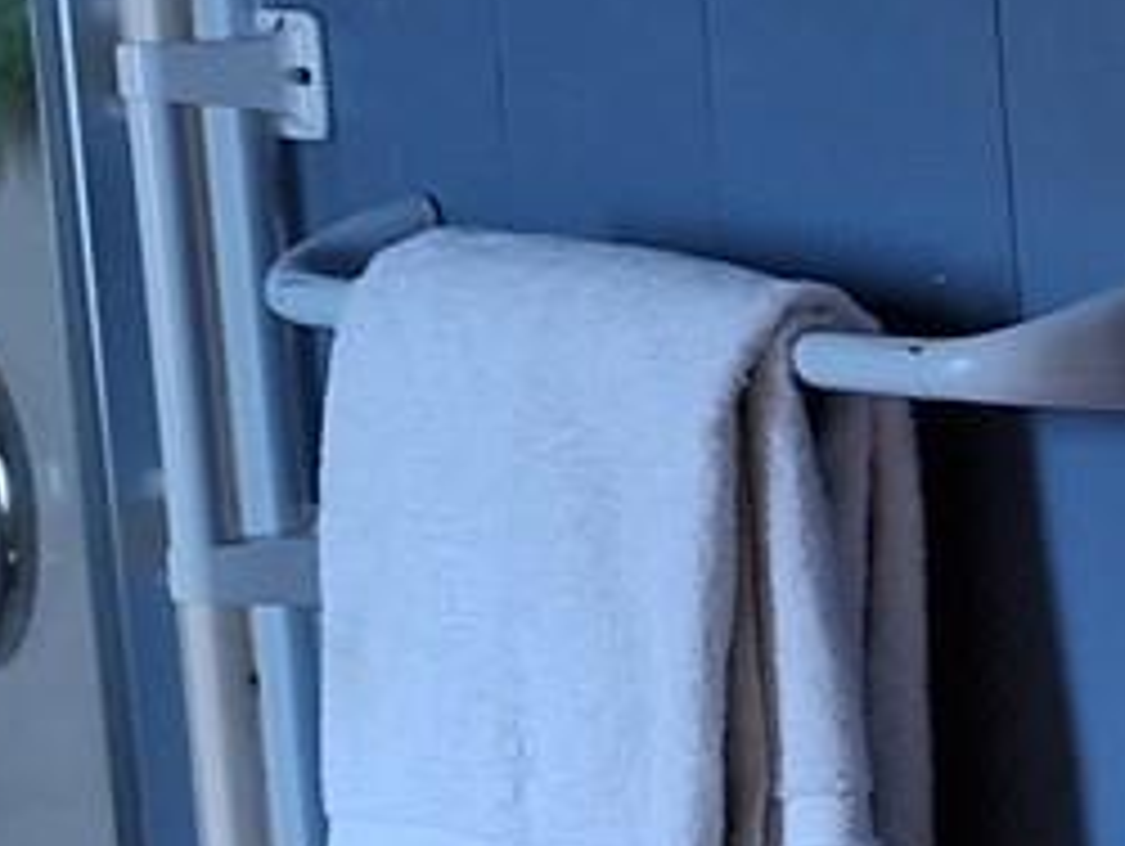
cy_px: 1152
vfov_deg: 9.9
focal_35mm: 147
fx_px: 4782
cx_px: 3393
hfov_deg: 10.0
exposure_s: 1/50
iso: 125
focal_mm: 5.54
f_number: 1.8
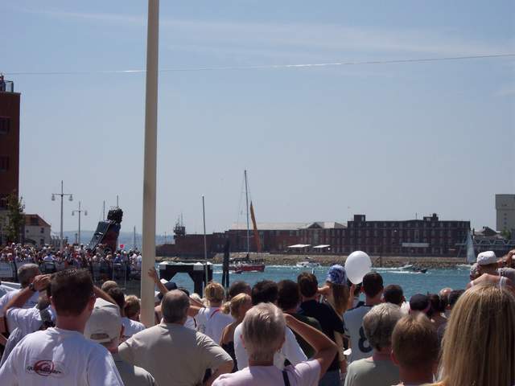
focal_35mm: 114
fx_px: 1696
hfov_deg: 17.3
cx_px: 258
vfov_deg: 13.0
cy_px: 193
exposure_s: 1/500
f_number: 8
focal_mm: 24
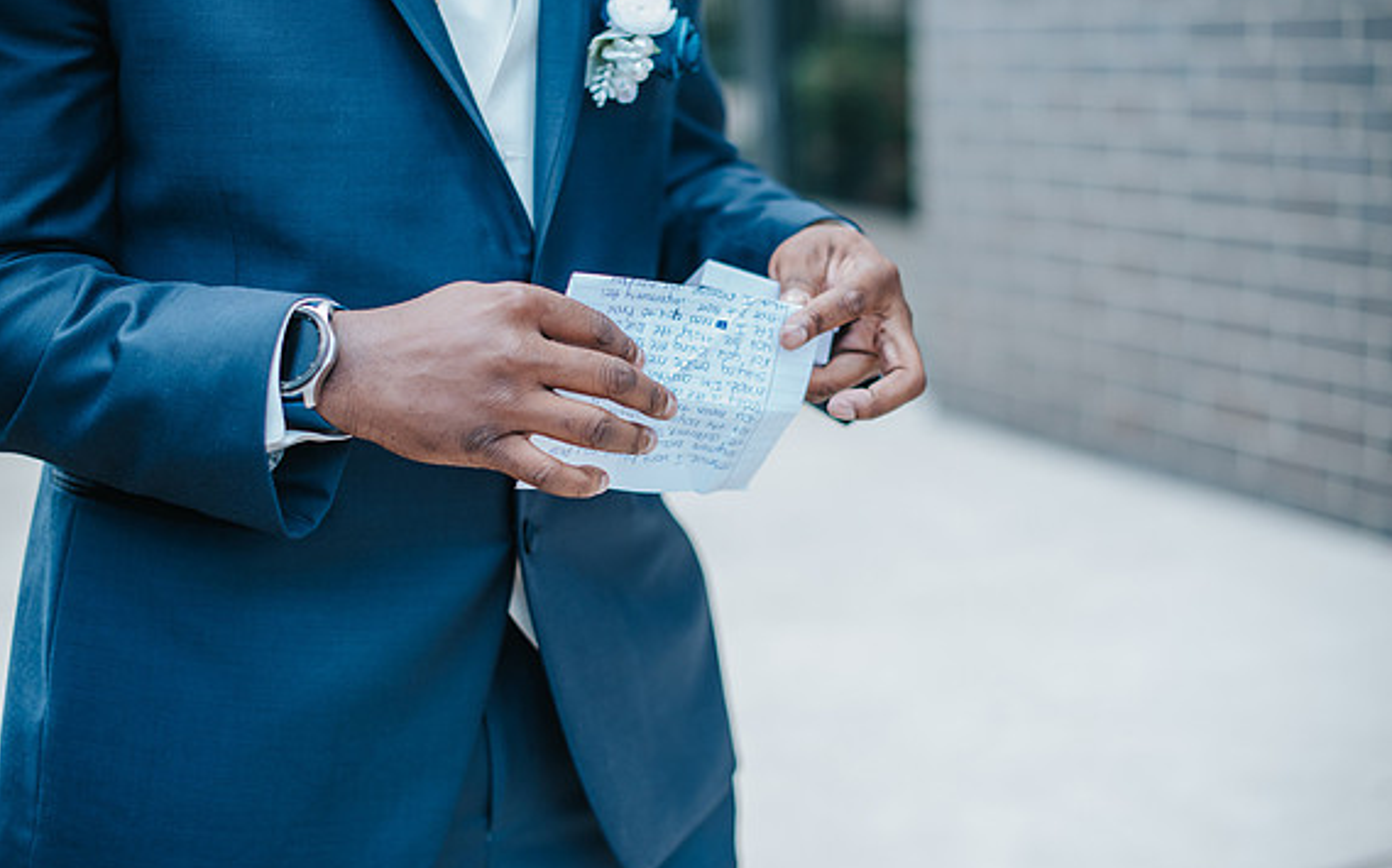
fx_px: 1972
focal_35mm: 52
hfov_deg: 38.9
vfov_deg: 24.8
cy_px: 454
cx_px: 707
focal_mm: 50
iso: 320
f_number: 2.2
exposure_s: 1/640
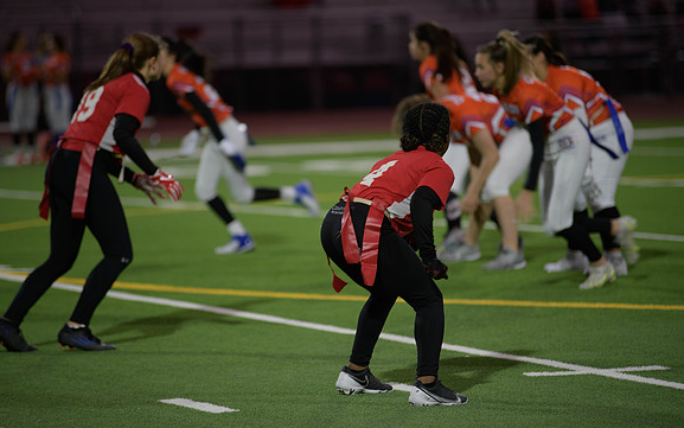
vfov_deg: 6.4
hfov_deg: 10.2
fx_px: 3823
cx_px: 341
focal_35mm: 205
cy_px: 212
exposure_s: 1/200
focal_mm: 200
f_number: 2.8
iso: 450
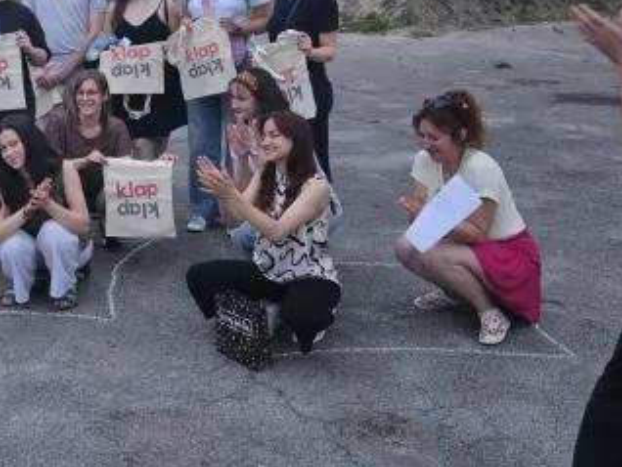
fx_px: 935
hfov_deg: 35.0
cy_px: 90
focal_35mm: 52
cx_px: 78
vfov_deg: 27.5
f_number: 1.8
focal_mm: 5.4
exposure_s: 1/100
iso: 250
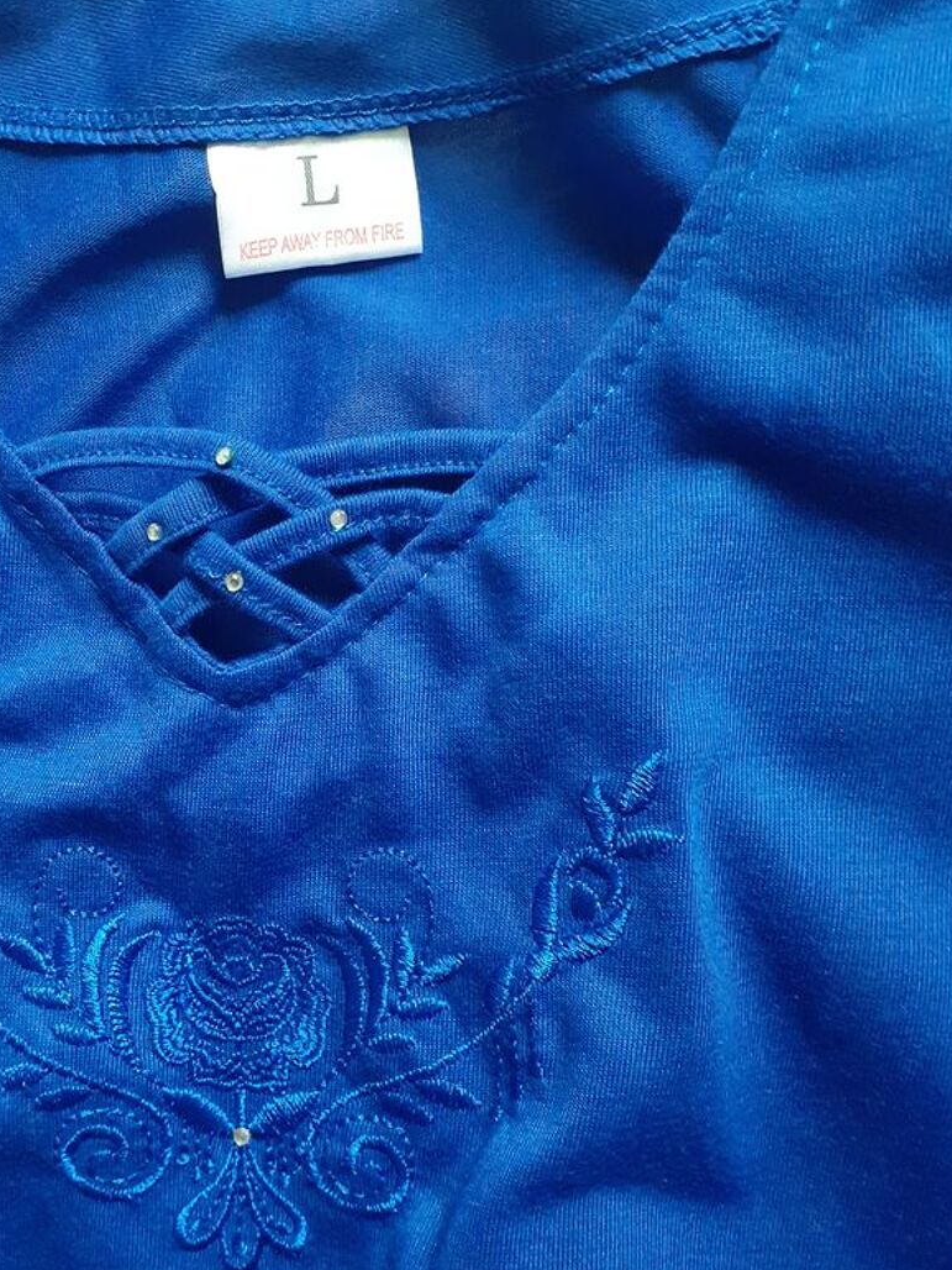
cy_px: 602
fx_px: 1283
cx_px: 356
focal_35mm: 35
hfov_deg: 40.4
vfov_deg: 52.6
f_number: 1.9
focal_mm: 3.6
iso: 400
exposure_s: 1/25
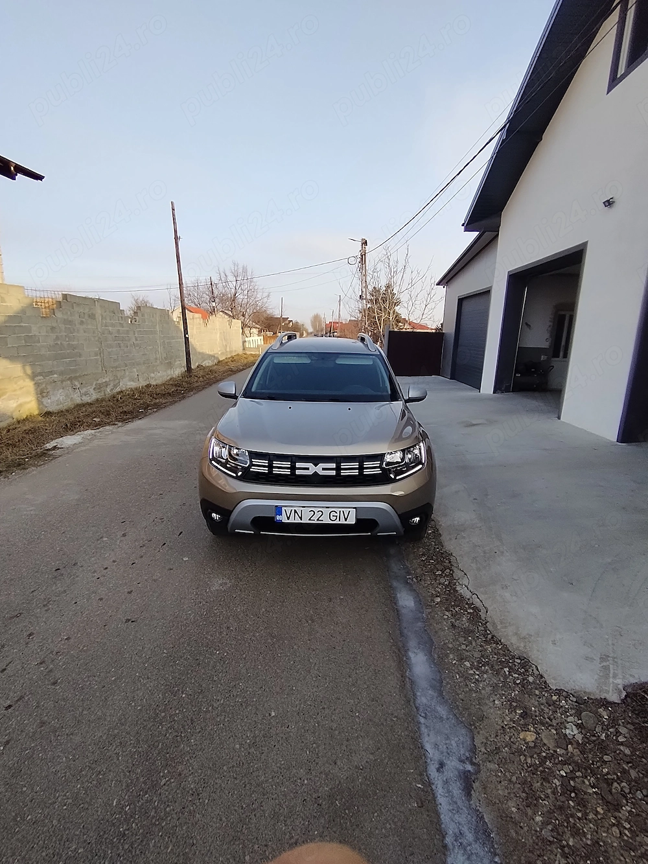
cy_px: 432
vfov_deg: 91.0
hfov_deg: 74.7
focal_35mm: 17
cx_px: 324
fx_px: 424
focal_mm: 1.43
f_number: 2.2
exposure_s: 1/466
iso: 100
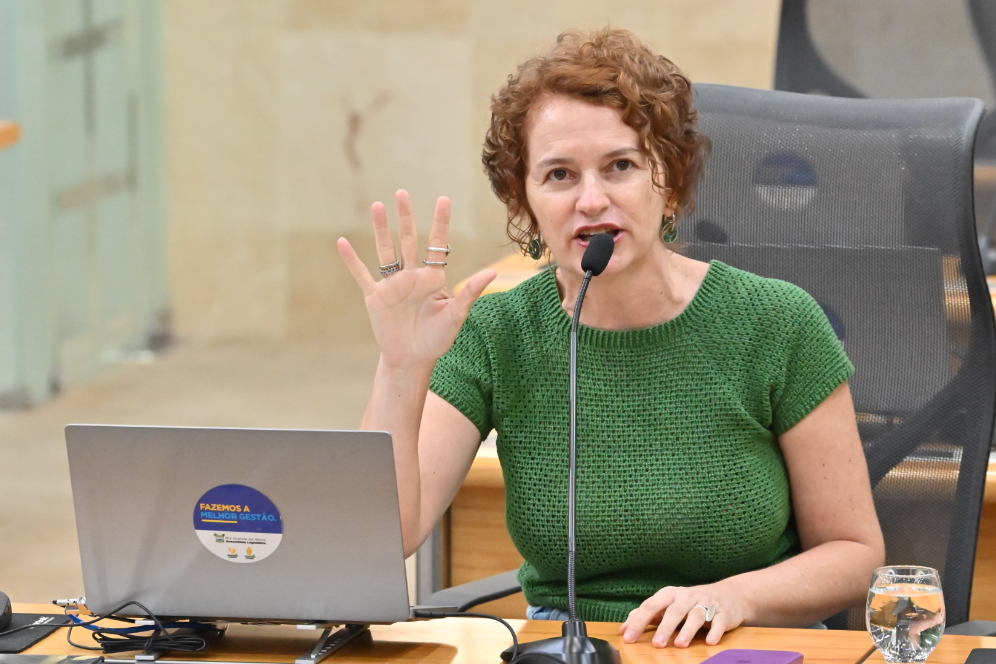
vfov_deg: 5.6
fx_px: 6833
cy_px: 332
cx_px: 498
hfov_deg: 8.3
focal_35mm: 247
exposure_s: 1/200
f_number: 5.6
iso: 5000
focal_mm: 165
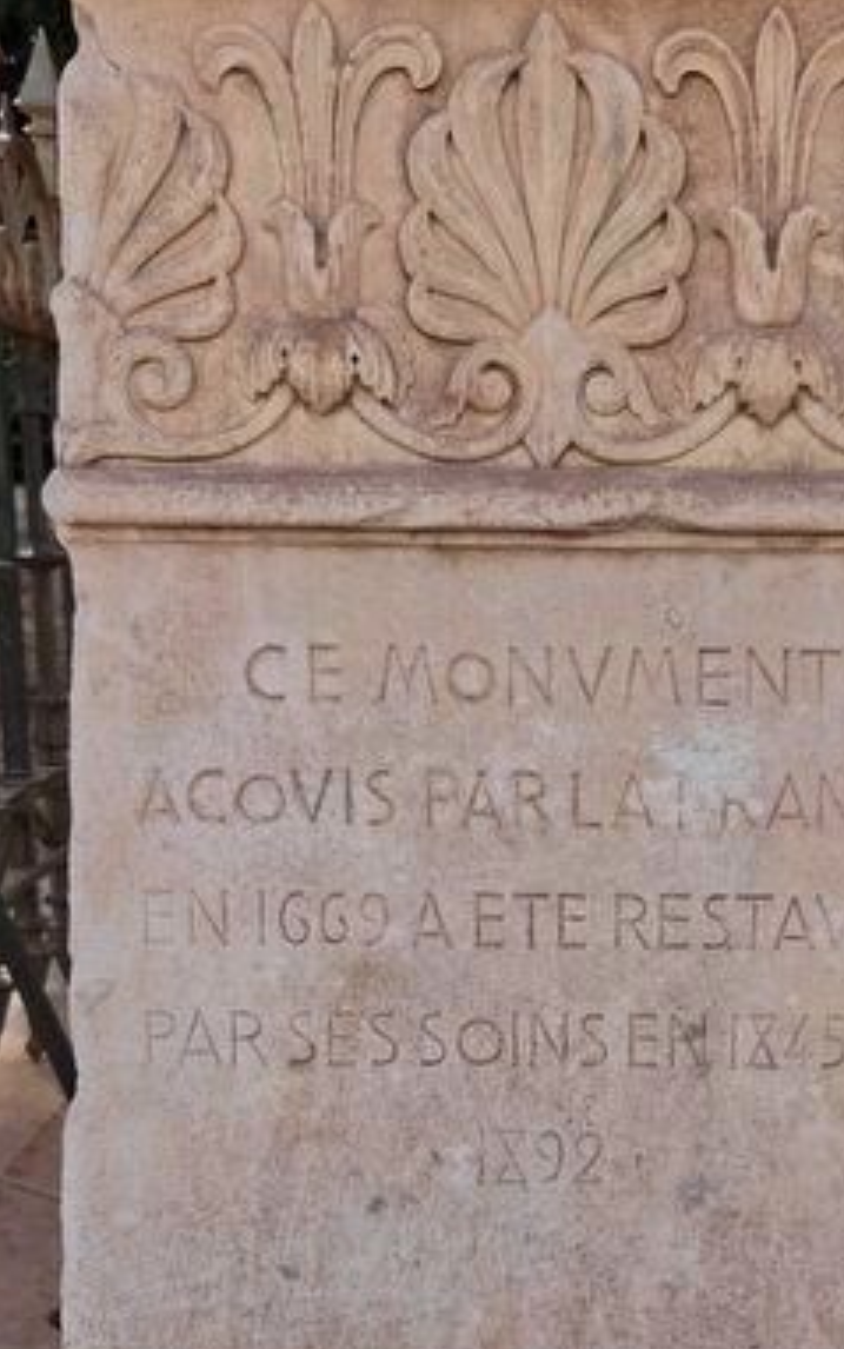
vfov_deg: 39.1
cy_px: 893
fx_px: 1876
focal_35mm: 51
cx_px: 572
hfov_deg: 25.2
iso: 80
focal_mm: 5.4
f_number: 1.8
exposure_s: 1/1704
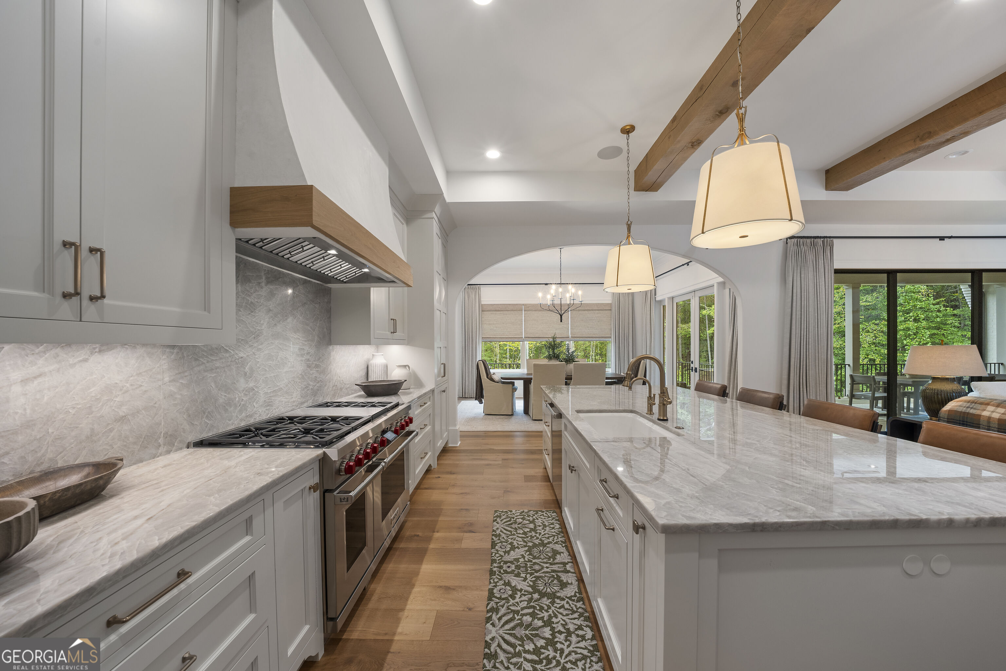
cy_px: 336
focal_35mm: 12
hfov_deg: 112.6
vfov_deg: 90.0
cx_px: 503
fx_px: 335
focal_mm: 12
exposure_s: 1/25
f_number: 10
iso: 320
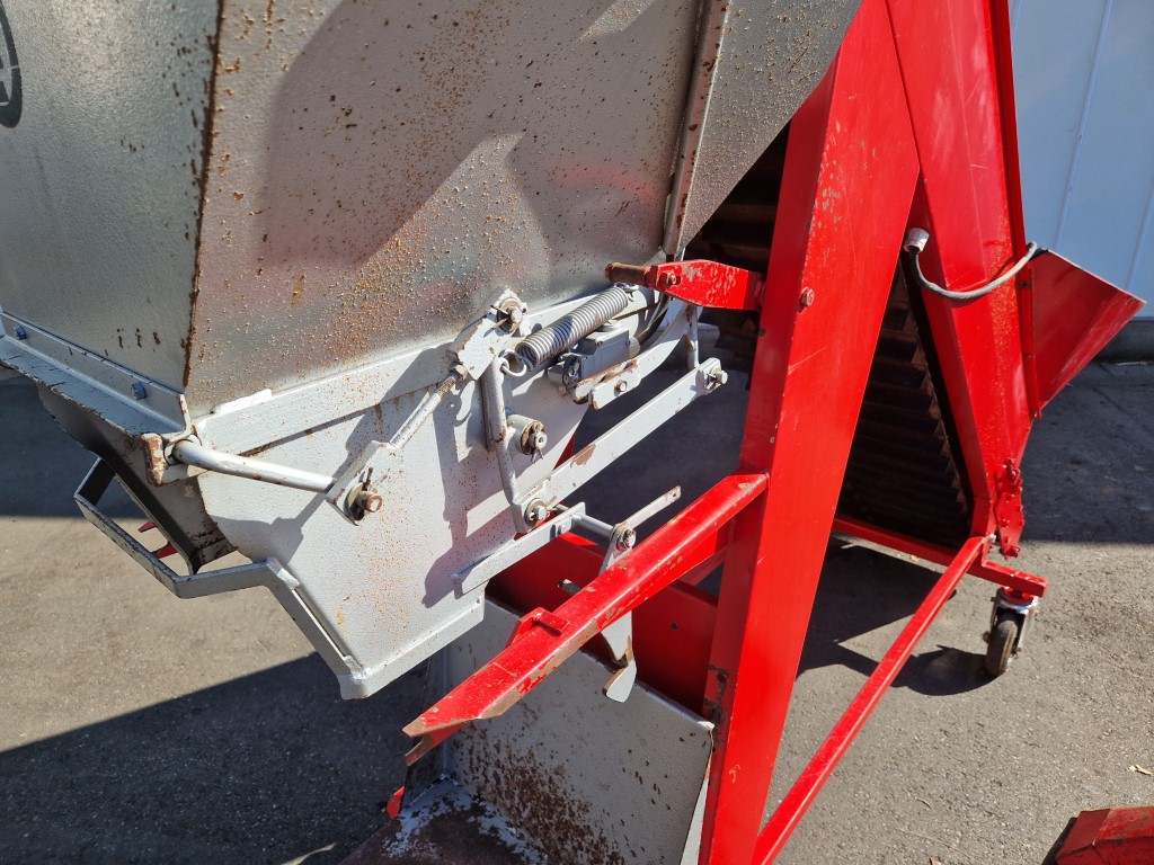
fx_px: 767
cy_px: 432
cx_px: 577
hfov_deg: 73.9
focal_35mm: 23
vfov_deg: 58.9
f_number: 1.8
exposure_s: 1/732
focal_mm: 5.4
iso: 50
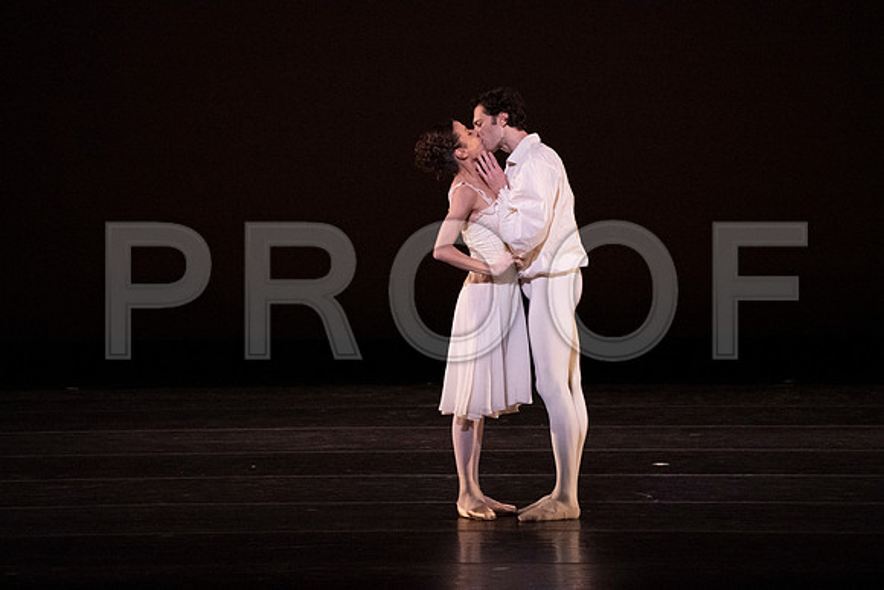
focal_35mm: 361
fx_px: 8866
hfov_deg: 5.7
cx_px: 442
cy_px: 295
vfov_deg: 3.8
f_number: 7.1
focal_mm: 361
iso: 20000
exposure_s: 1/400
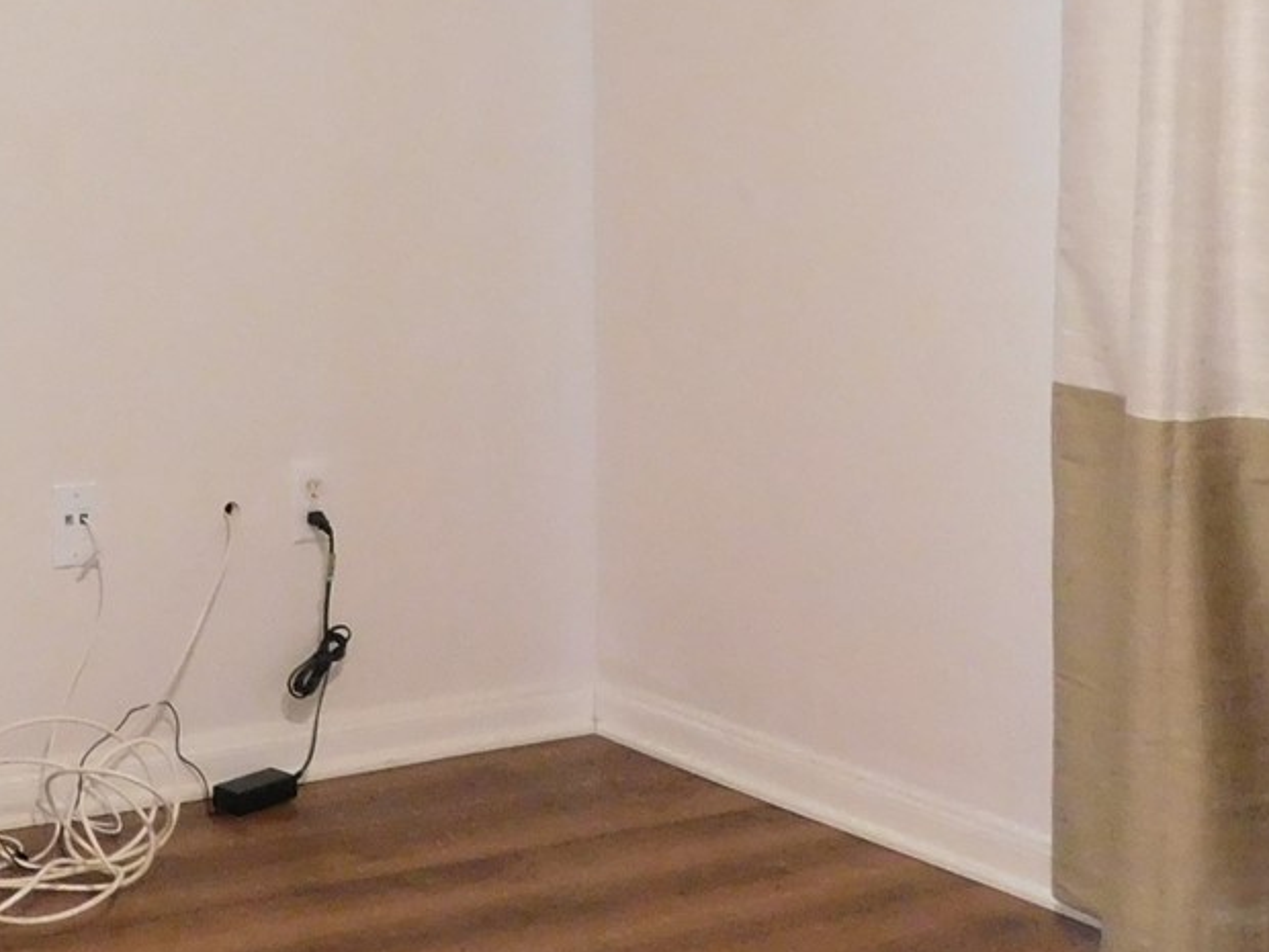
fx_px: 2786
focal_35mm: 76
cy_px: -154
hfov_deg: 23.5
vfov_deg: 18.5
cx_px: -246
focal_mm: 4
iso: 400
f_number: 3
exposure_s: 1/15
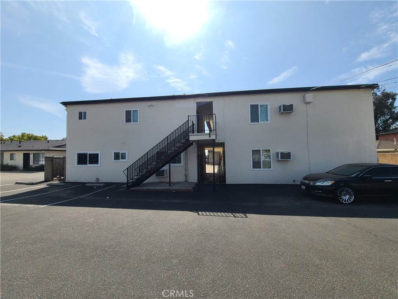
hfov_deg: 106.2
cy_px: 150
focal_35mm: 13
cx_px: 199
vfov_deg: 89.9
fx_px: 149
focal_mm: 2.2
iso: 50
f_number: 2.2
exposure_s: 1/2240
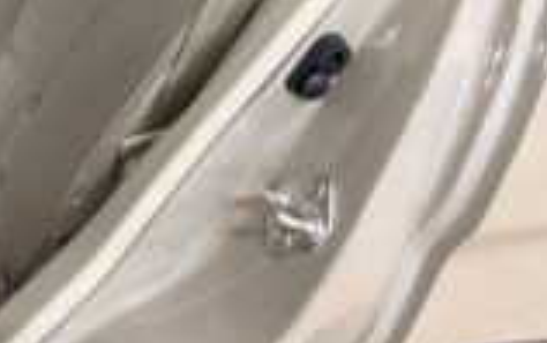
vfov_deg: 19.6
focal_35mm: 61
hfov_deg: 30.2
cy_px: -102
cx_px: -45
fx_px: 910
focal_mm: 5.96
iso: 500
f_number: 1.6
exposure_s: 1/50
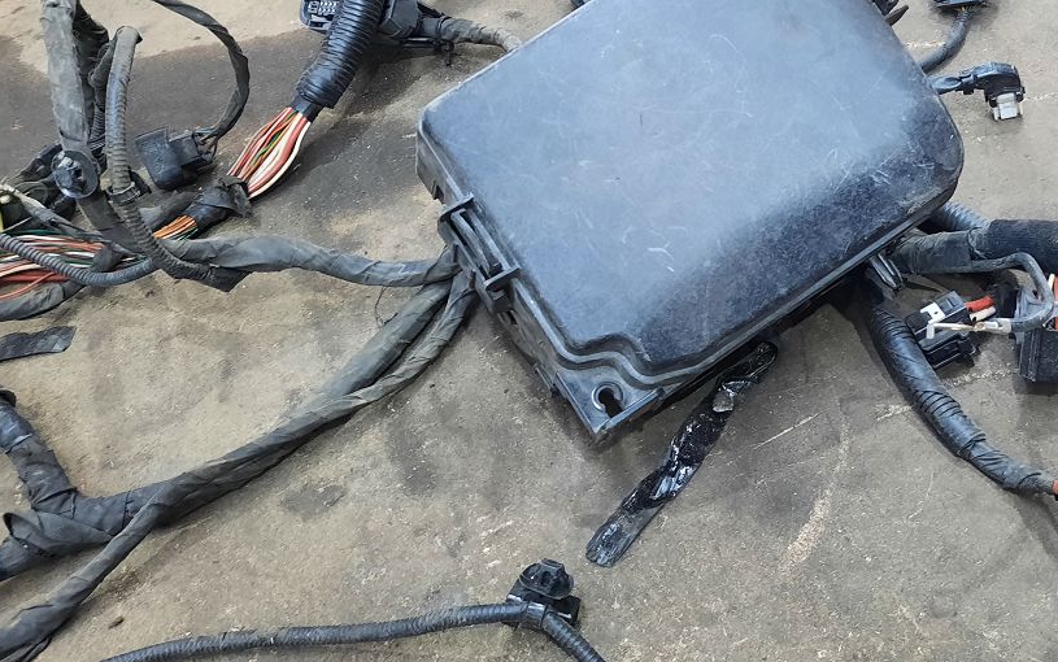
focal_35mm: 39
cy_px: 209
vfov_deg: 32.5
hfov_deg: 48.8
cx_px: 767
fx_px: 1125
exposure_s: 1/33
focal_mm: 4.6
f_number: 2
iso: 320
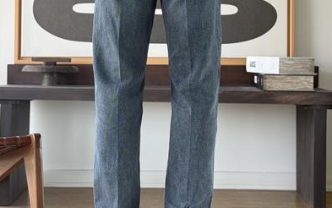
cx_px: 166
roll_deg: -0.8
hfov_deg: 29.8
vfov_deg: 18.8
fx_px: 625
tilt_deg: +0.8
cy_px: 49
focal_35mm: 69
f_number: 1.78
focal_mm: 6.76
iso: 64
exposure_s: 1/138
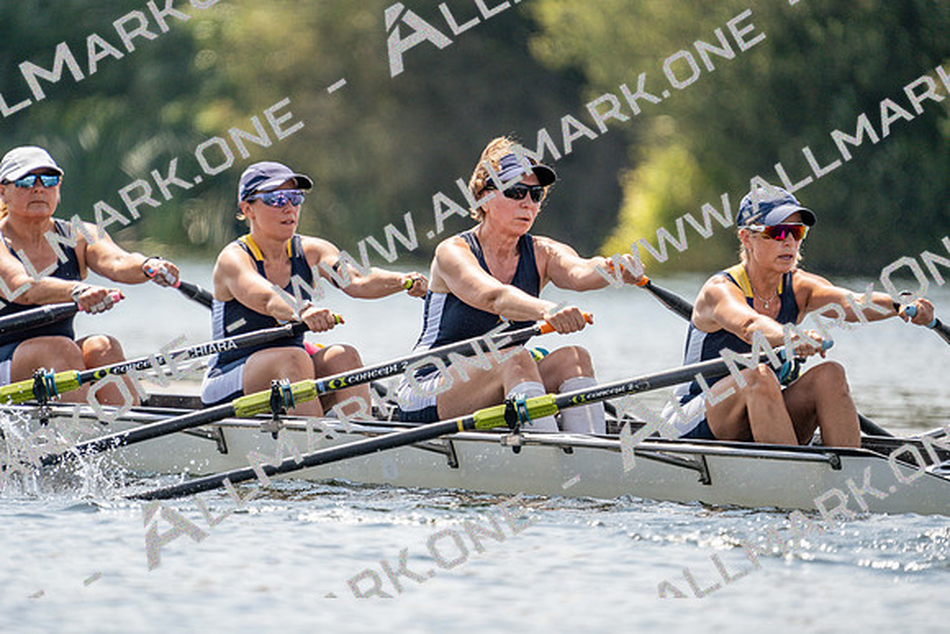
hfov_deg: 3.4
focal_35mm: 600
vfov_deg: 2.3
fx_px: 15836
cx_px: 475
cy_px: 317
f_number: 6.3
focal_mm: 600
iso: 320
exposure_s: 1/1600
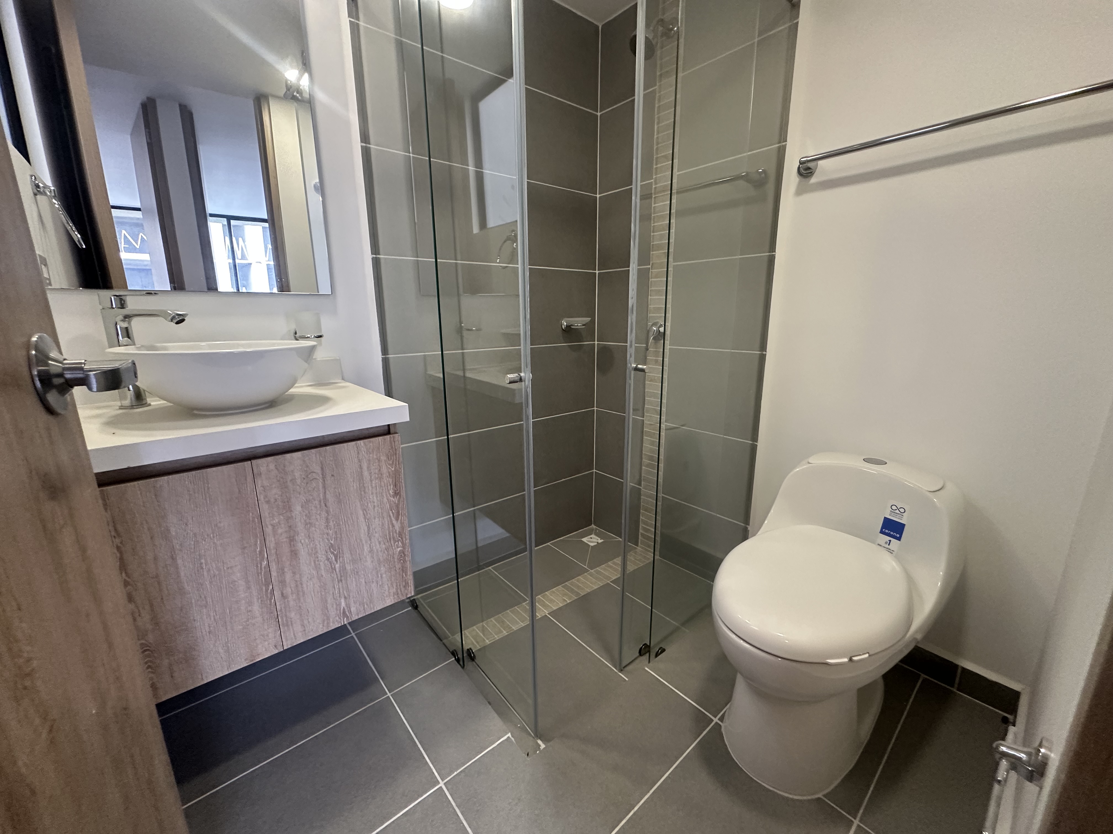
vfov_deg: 85.7
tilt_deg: -14.2
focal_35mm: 14
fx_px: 450
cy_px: 417
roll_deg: +0.1
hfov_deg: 102.1
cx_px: 556
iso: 320
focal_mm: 2.22
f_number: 2.2
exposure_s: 1/93
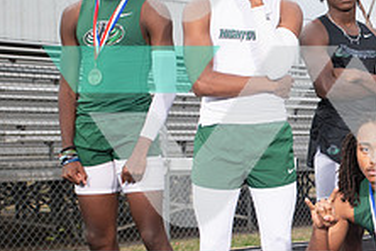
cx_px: 474
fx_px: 982
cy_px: 137
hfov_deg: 20.1
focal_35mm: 94
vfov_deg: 14.5
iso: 250
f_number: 6.3
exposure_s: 1/400
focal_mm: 36
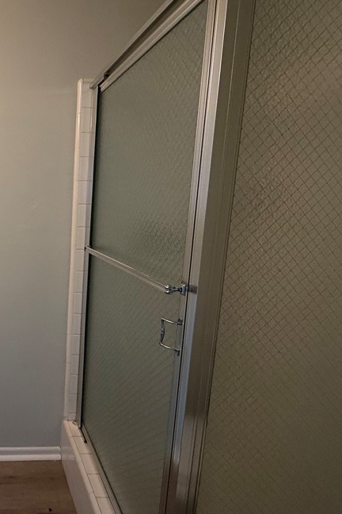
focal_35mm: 23
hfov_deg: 45.4
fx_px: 328
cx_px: -9
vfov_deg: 76.1
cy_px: 245
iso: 250
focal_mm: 2.22
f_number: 2.2
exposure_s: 1/120
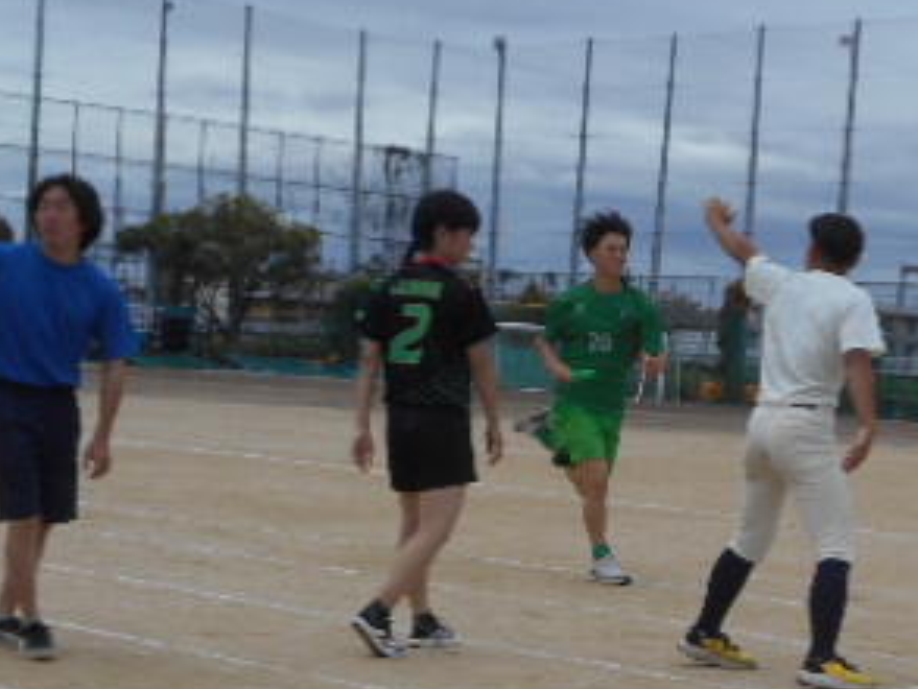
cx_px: 620
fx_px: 2547
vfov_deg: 15.3
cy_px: 532
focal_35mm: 96
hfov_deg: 20.4
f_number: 4.2
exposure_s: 1/1250
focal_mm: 7.7
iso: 80
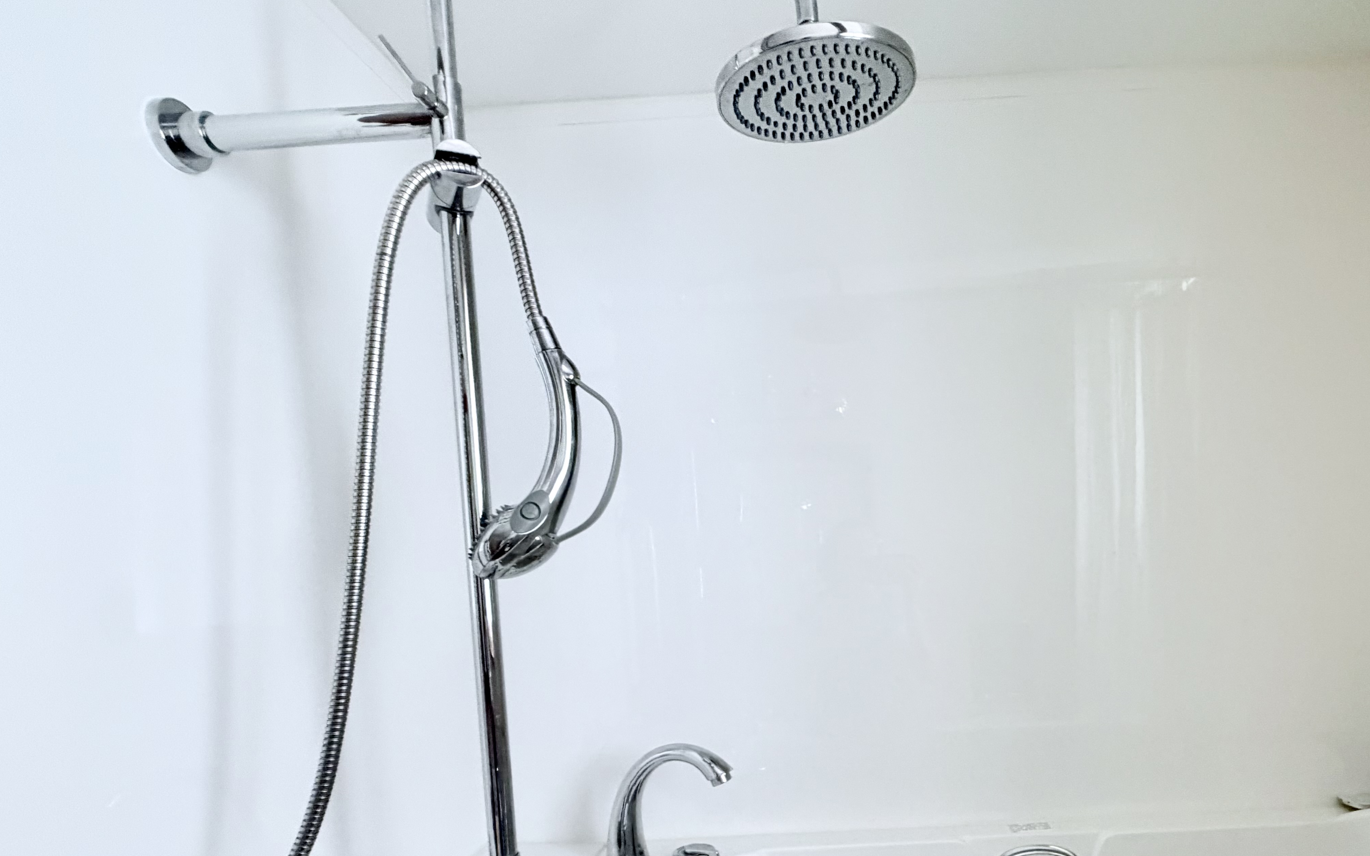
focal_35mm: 21
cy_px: 604
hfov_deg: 80.6
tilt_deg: -3.4
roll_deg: +3.4
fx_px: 784
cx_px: 863
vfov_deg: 55.5
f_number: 2.2
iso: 400
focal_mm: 2.22
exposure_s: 1/60
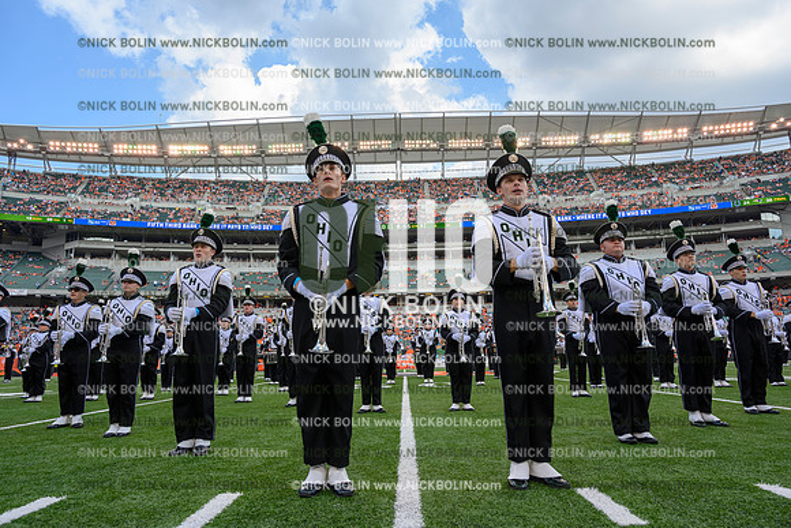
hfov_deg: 73.7
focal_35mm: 24
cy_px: 264
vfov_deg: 53.2
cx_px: 396
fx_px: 527
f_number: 7.1
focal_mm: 24
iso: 80
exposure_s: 1/100
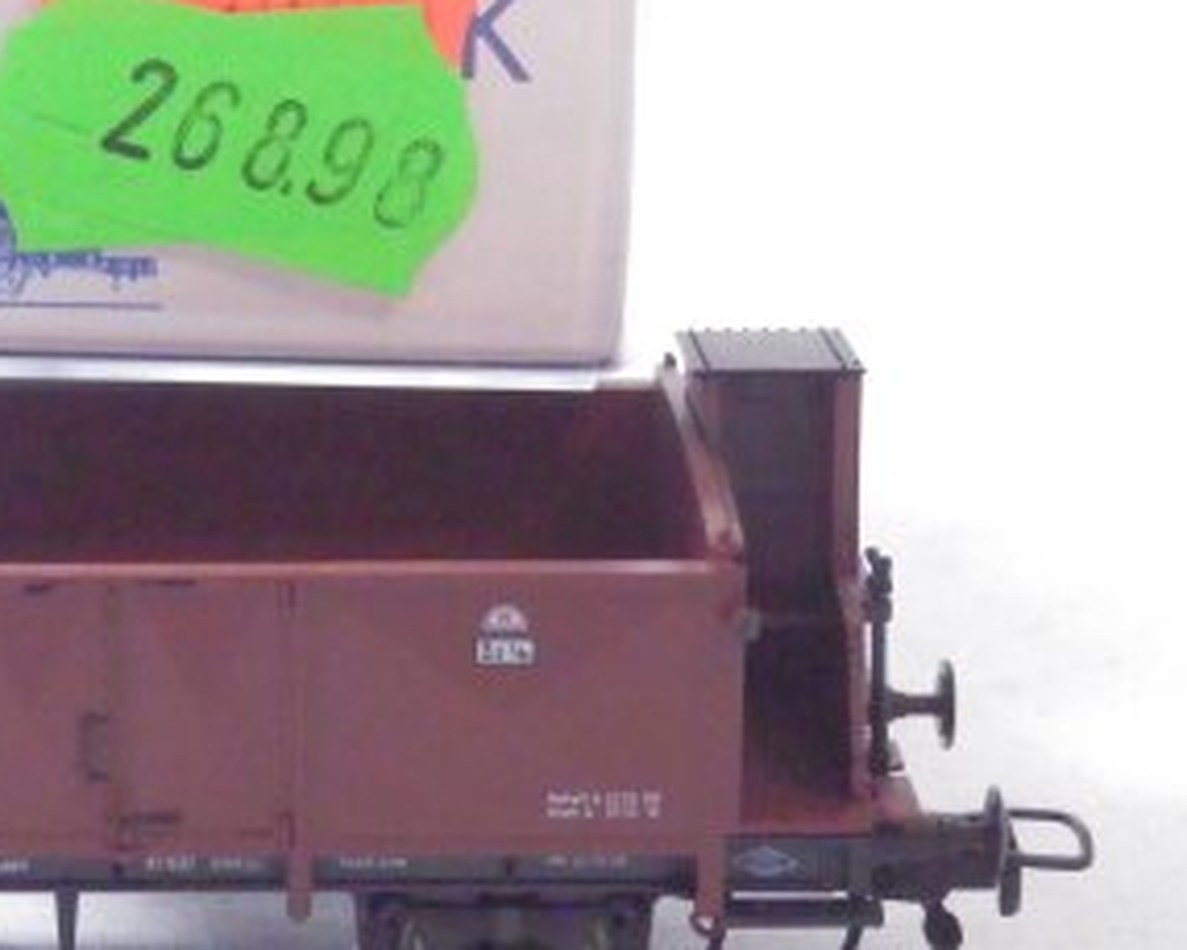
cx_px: 158
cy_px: 390
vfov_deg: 11.4
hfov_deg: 14.1
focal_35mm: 135
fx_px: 4744
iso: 2500
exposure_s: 1/160
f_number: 4.4
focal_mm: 11.9
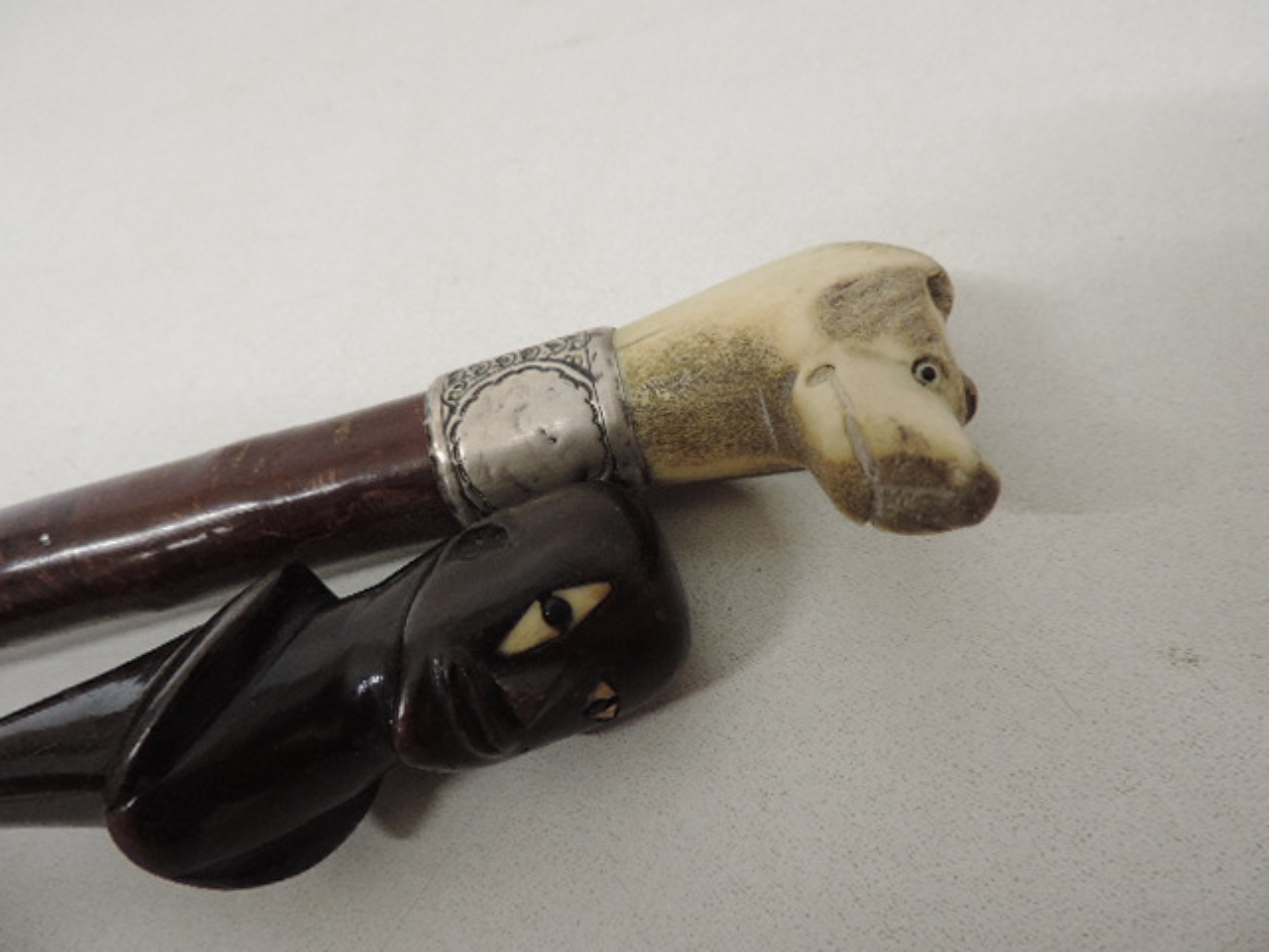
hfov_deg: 71.6
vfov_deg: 56.8
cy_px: 476
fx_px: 880
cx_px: 634
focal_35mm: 24
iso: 400
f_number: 3
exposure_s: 1/20
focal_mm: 4.3
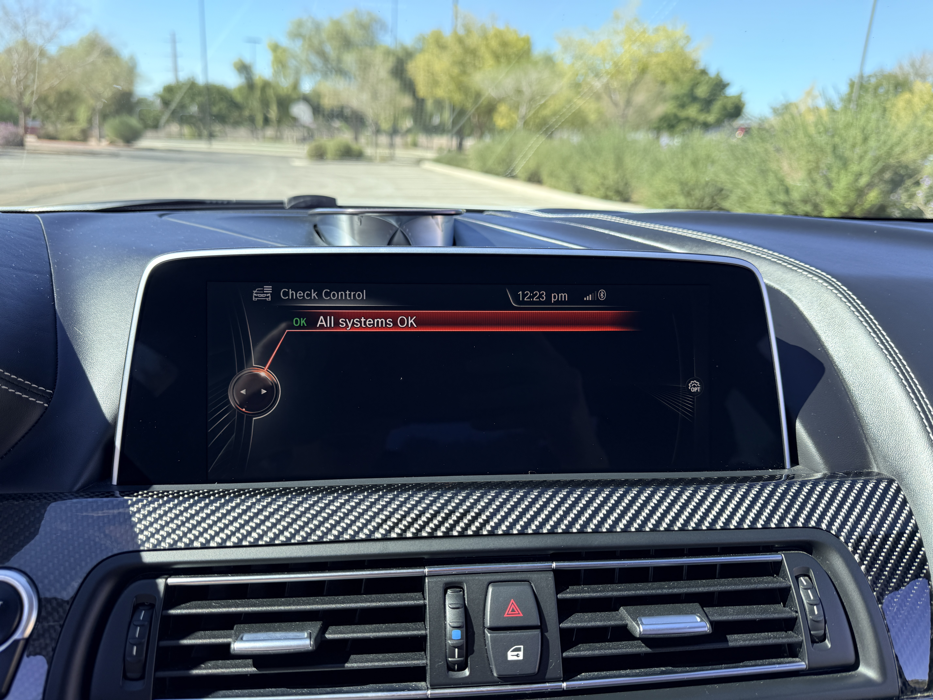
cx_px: 466
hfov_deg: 71.6
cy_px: 350
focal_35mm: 24
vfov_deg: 56.8
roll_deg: -1.8
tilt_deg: -17.5
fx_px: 647
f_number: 1.78
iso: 80
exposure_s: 1/491
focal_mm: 6.76
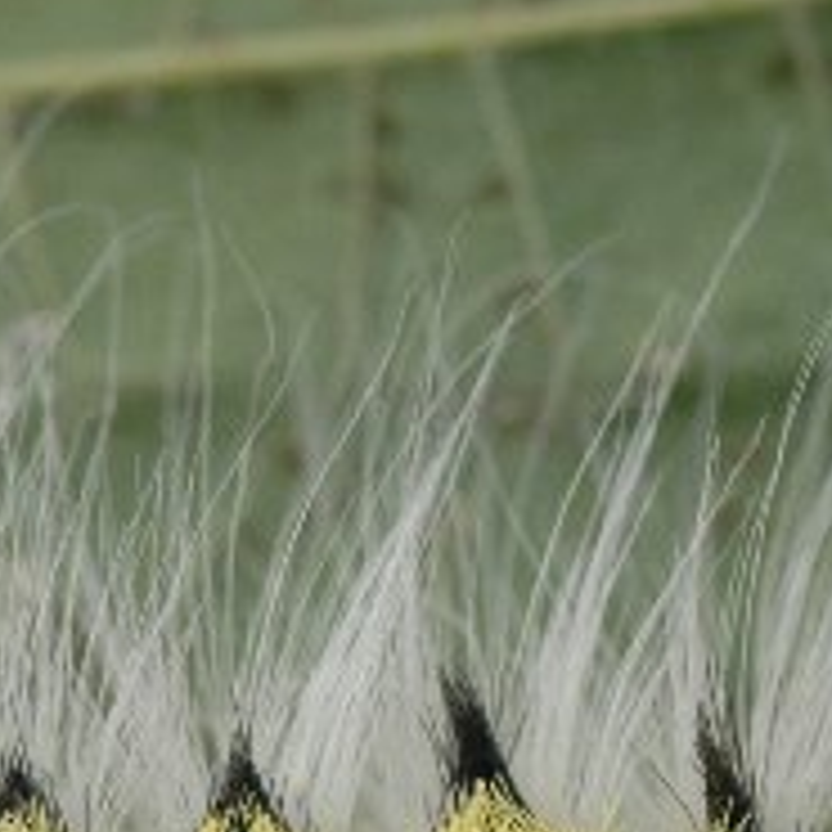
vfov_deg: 3.0
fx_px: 15740
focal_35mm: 579
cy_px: 1037
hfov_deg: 3.0
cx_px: 908
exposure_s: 1/100
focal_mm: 105
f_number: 10
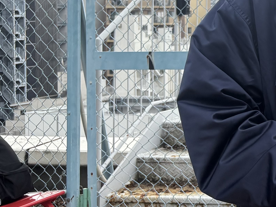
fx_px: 742
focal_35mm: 93
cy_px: 11
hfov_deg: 17.4
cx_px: 490
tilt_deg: -0.3
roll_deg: +0.2
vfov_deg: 15.7
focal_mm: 5.96
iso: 64
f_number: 1.6
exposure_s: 1/1311
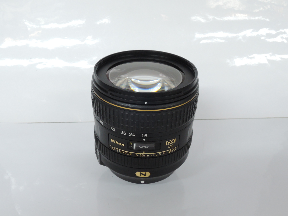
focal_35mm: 35
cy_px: 108
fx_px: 291
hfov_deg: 52.6
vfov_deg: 40.7
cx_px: 144
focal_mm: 7.5
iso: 800
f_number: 5.6
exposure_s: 1/40
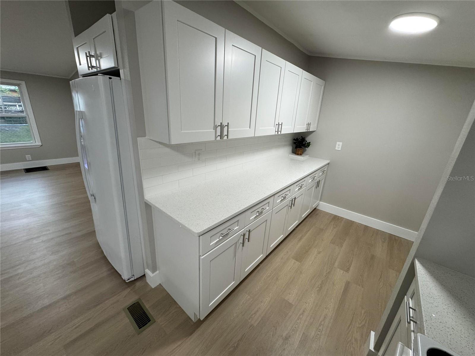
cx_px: 238
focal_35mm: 14
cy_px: 178
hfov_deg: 102.1
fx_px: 192
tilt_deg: -19.6
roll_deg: -4.2
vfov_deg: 85.7
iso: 200
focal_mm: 2.22
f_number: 2.2
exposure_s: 1/120
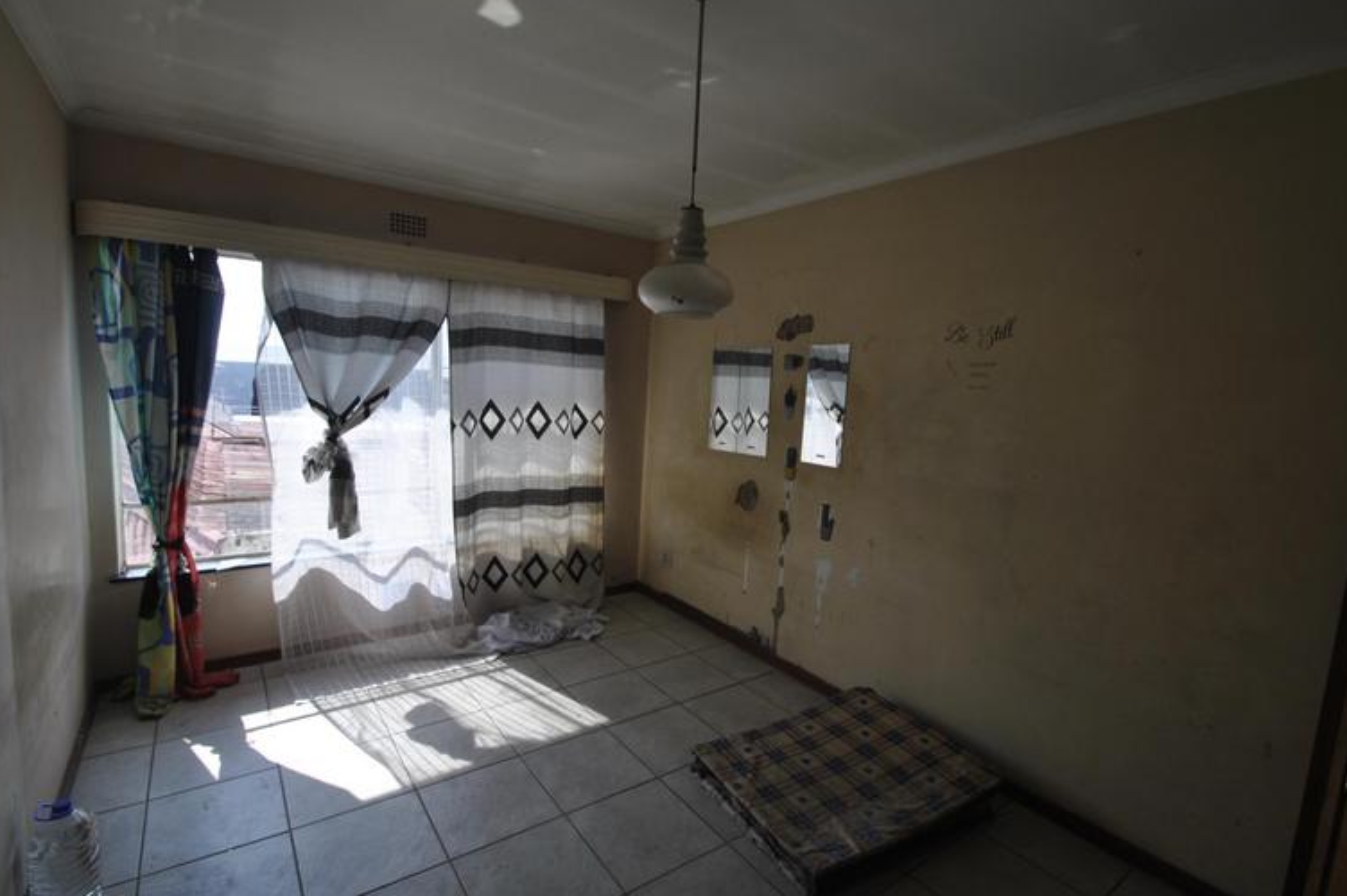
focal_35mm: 16
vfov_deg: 73.7
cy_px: 431
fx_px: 598
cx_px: 669
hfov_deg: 96.8
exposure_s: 1/250
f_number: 5.6
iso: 180
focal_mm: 10
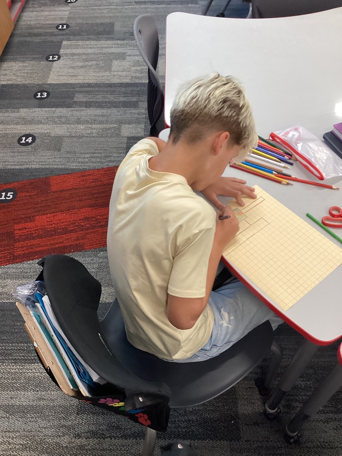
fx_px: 408
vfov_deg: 58.4
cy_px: 228
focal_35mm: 31
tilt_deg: -54.3
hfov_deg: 45.4
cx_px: 171
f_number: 2.4
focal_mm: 3.3
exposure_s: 1/60
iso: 160
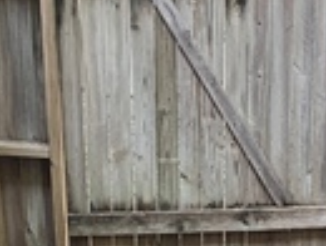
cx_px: 263
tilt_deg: -25.7
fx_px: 1208
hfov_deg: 15.3
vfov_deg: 10.8
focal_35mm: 128
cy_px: 457
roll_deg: -1.0
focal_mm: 4.25
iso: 100
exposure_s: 1/103
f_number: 1.8
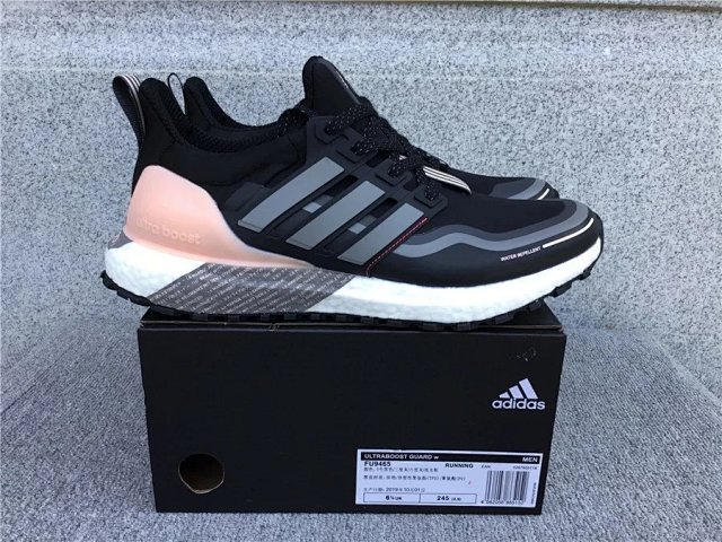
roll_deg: -0.9
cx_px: 361
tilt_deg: -16.6
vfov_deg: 45.4
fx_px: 647
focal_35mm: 31
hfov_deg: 58.4
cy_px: 271
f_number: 2.4
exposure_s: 1/120
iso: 25
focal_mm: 3.3
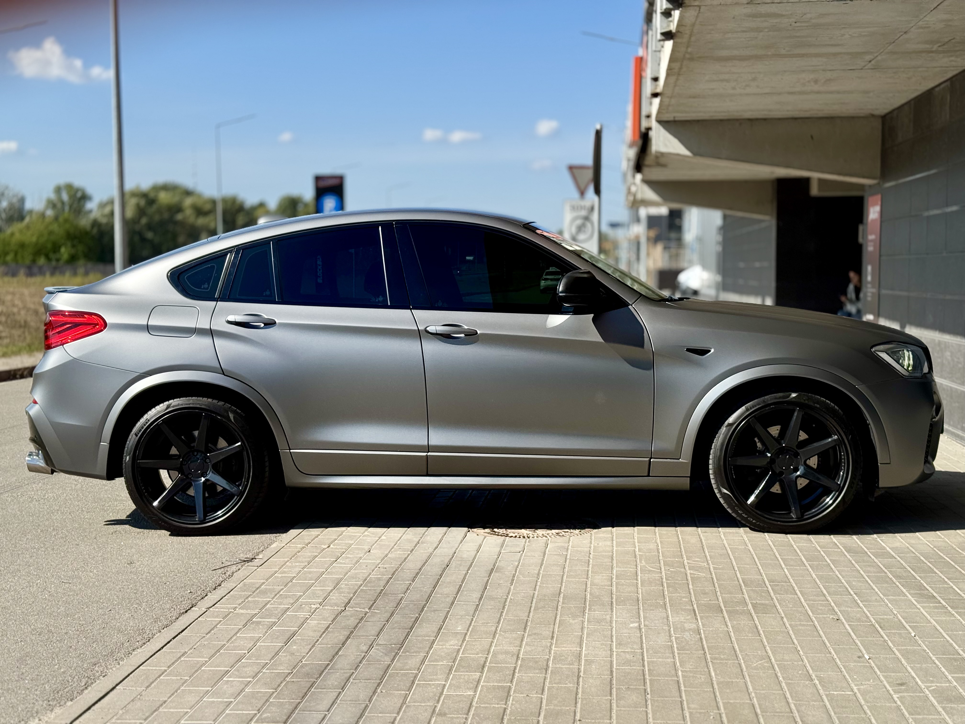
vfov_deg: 30.3
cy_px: 362
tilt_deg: -4.0
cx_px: 482
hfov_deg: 39.7
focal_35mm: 48
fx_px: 1338
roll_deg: +0.3
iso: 64
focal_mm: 6.76
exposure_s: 1/4310
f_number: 1.78
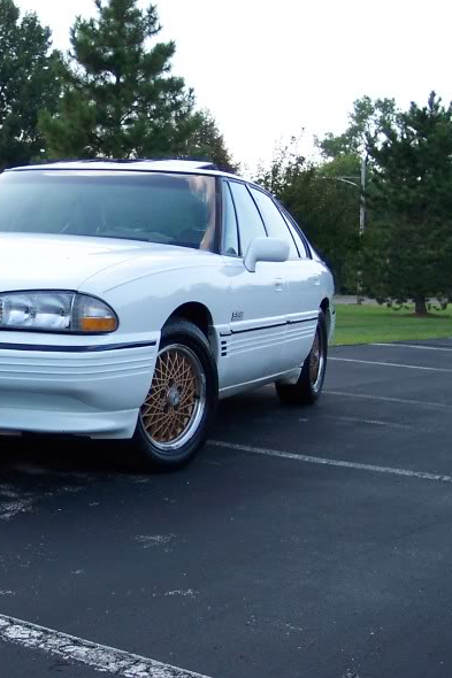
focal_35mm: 58
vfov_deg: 34.5
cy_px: 336
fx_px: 1093
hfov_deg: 23.2
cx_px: 136
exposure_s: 1/500
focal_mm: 8
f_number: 2.8
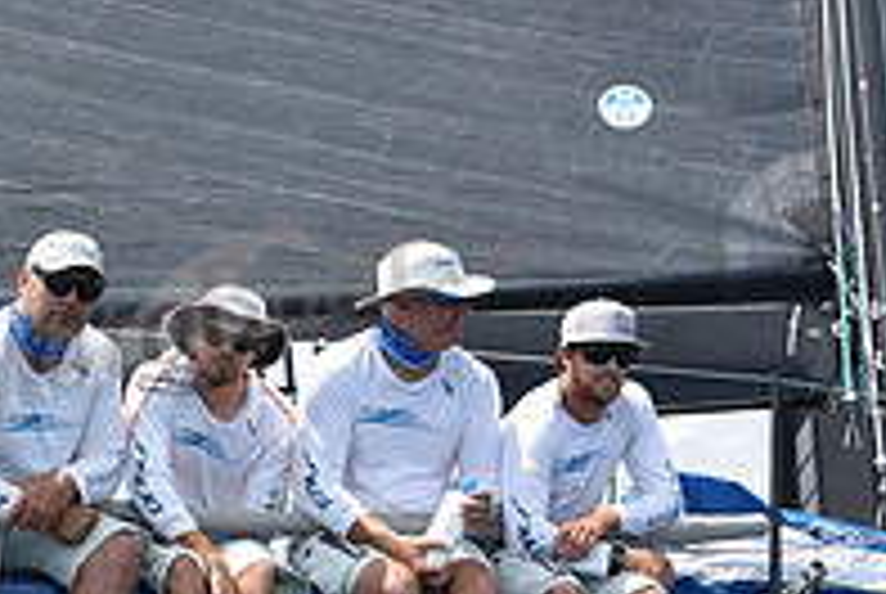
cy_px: 610
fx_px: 5077
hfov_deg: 9.8
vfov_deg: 6.7
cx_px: -319
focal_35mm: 206
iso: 250
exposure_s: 1/1250
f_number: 5.6
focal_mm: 70
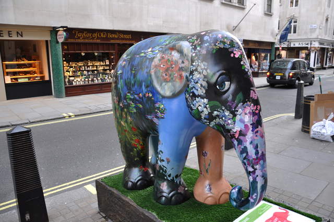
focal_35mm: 27
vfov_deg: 47.8
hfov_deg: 67.4
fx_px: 250
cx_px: 167
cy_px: 111
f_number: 3.5
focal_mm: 18
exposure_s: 1/20
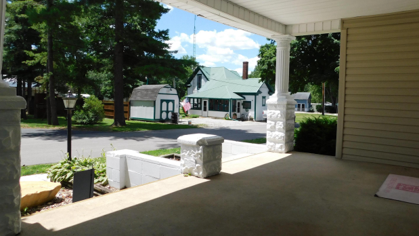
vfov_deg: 42.8
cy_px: 100
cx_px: 210
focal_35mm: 27
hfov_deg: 69.9
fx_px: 300
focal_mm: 4
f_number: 3
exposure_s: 1/1000
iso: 125
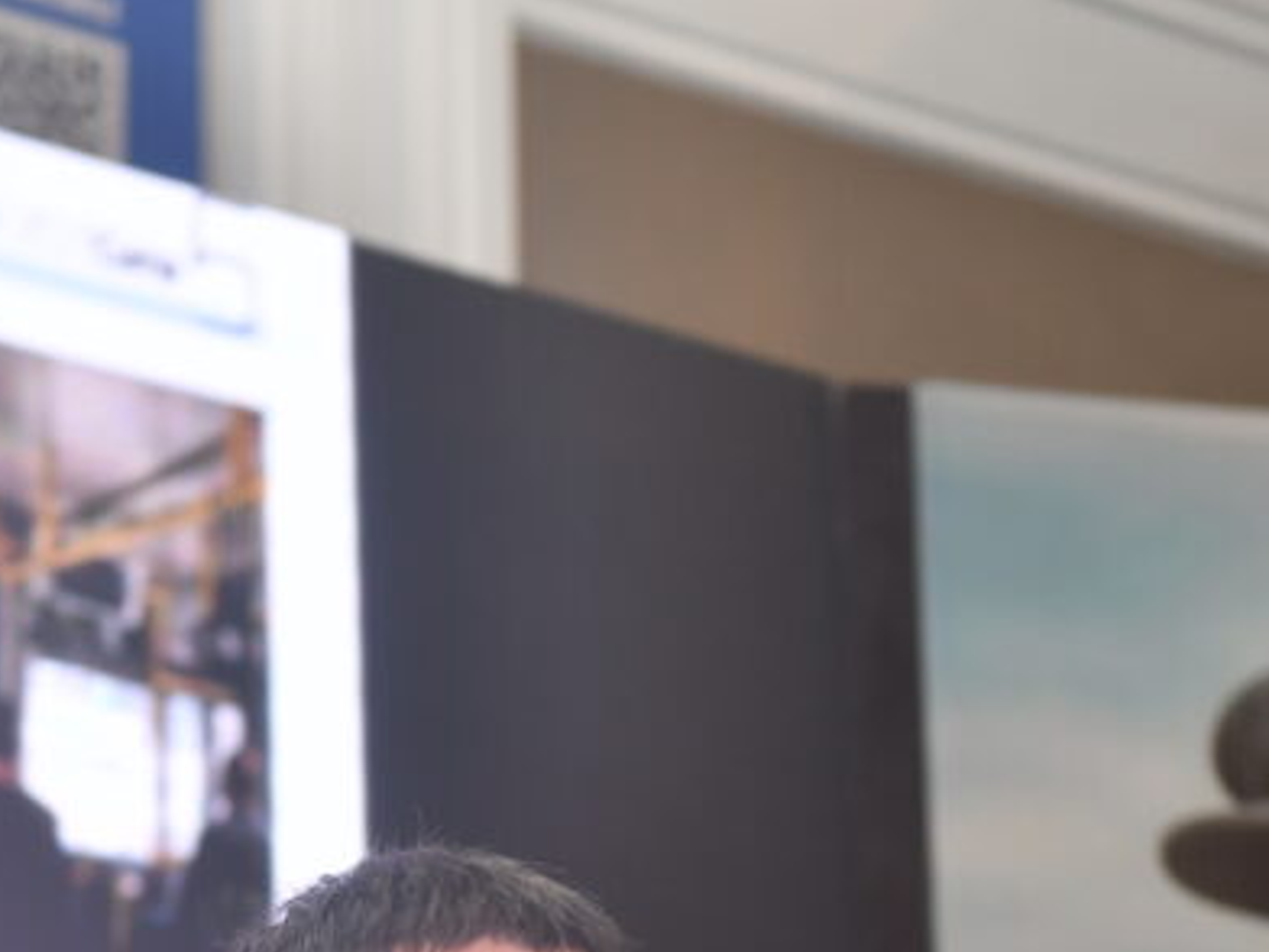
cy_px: 1077
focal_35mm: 176
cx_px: 547
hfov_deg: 11.2
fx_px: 6452
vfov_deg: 8.4
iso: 320
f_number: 2.8
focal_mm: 70
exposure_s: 1/200
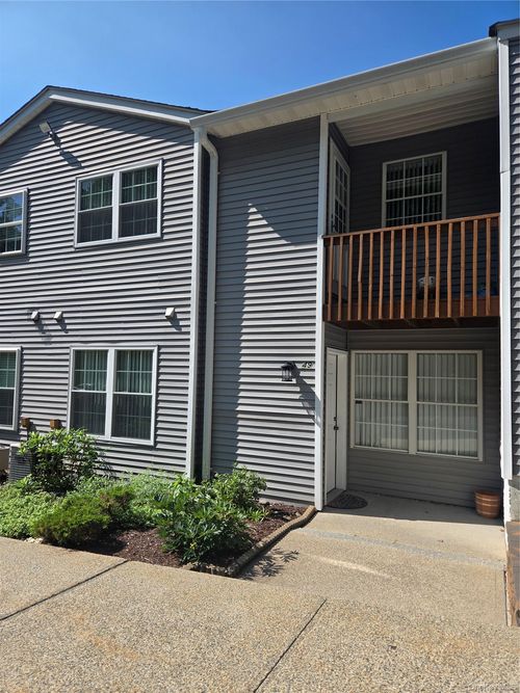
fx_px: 461
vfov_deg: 73.9
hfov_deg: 58.9
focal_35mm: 23
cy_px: 346
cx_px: 260
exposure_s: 1/2921
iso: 50
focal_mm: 5.4
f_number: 1.8
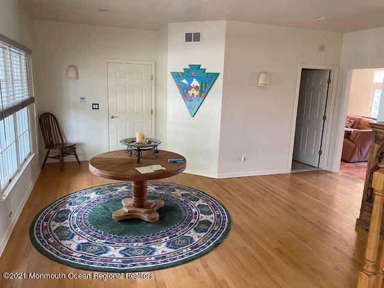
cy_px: 144
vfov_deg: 53.1
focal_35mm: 26
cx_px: 192
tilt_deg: -11.7
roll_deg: -2.4
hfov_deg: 67.3
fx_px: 288
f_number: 1.8
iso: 125
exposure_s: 1/60
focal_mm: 4.25
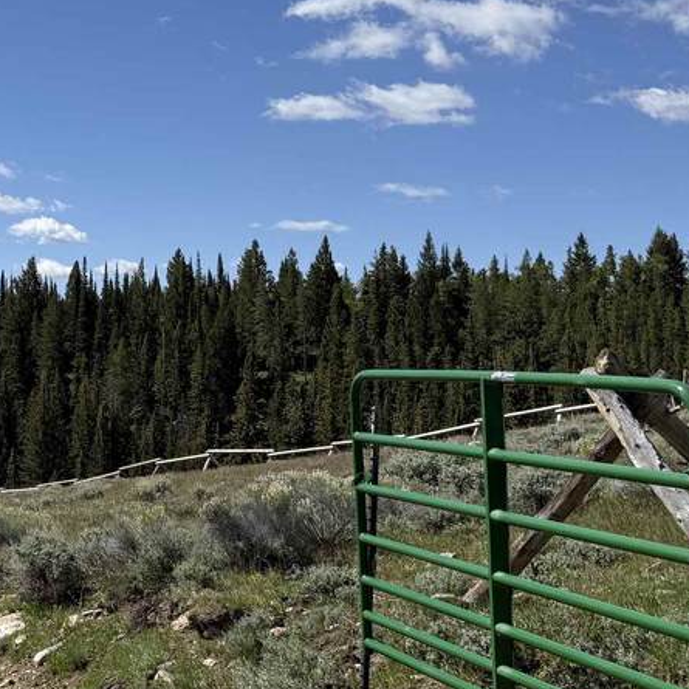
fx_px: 1374
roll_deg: -1.0
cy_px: 381
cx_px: -81
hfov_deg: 25.9
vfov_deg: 28.1
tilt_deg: -2.9
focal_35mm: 61
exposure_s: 1/6711
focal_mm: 6.76
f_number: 1.78
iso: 80
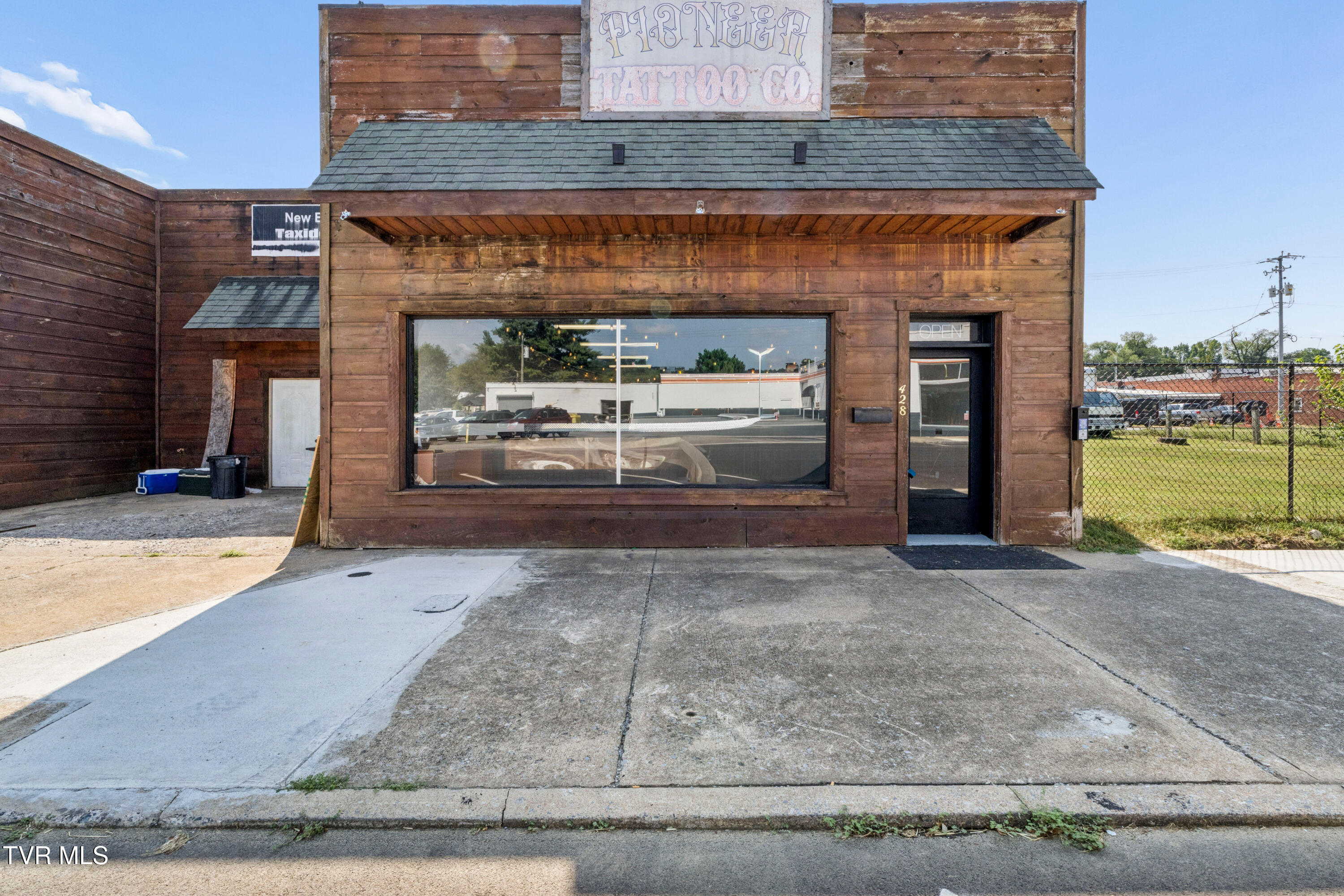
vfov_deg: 73.7
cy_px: 448
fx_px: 597
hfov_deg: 96.7
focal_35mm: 16
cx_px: 672
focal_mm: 16
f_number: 14
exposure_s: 1/320
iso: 500
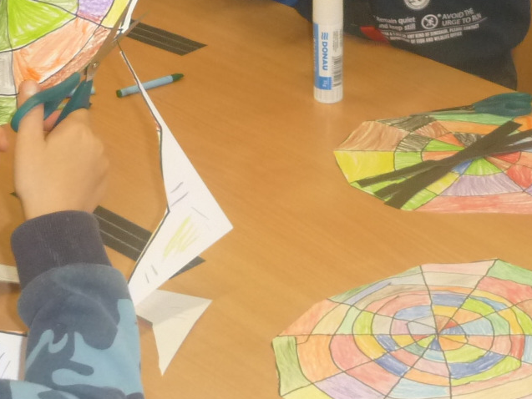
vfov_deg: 16.2
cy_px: 28
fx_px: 1383
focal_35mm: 90
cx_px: 335
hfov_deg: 21.7
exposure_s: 1/30
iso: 200
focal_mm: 5
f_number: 3.3
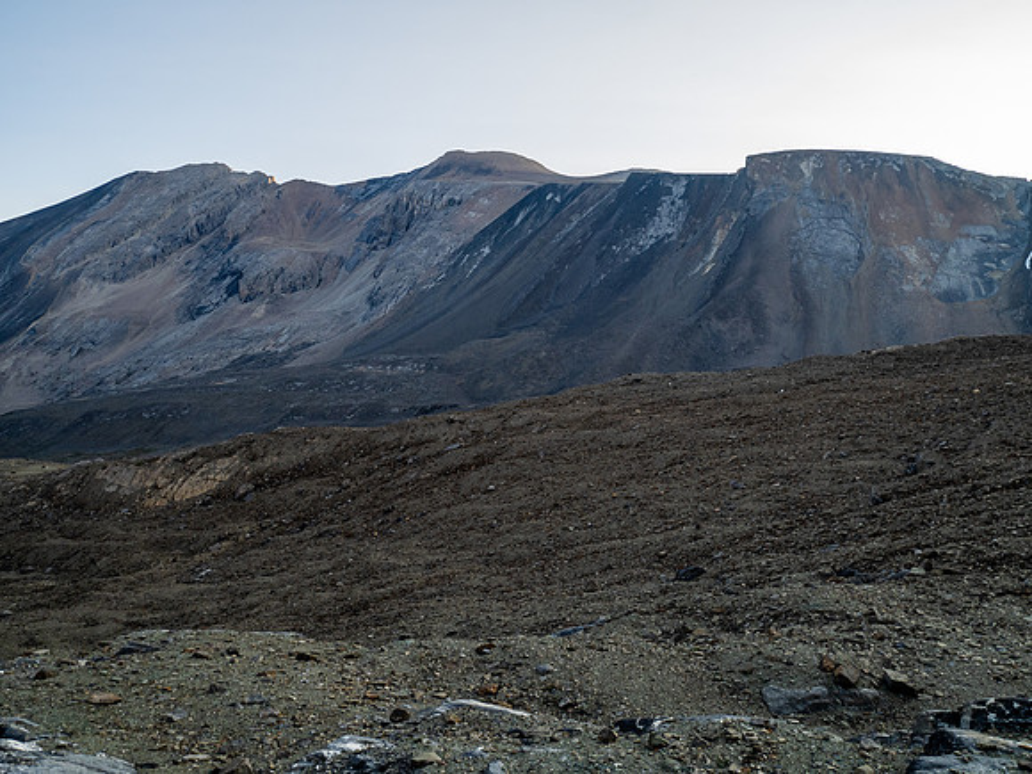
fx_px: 716
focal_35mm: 24
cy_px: 387
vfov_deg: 56.8
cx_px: 516
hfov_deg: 71.6
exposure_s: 1/100
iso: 200
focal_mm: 12
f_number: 8
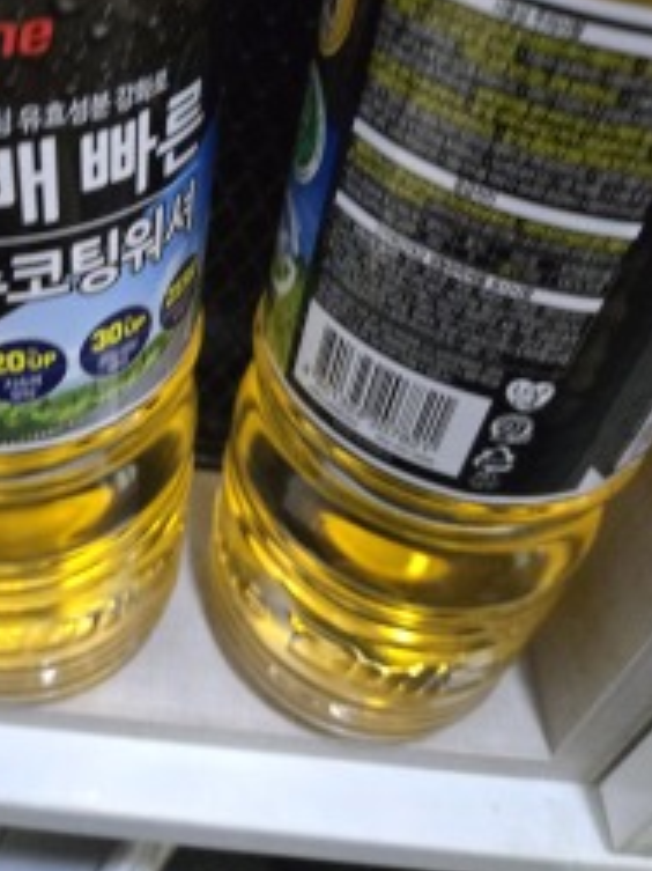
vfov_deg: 53.9
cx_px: 201
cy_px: 267
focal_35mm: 33
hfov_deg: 42.2
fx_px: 829
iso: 1250
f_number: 1.8
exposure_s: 1/60
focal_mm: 5.4
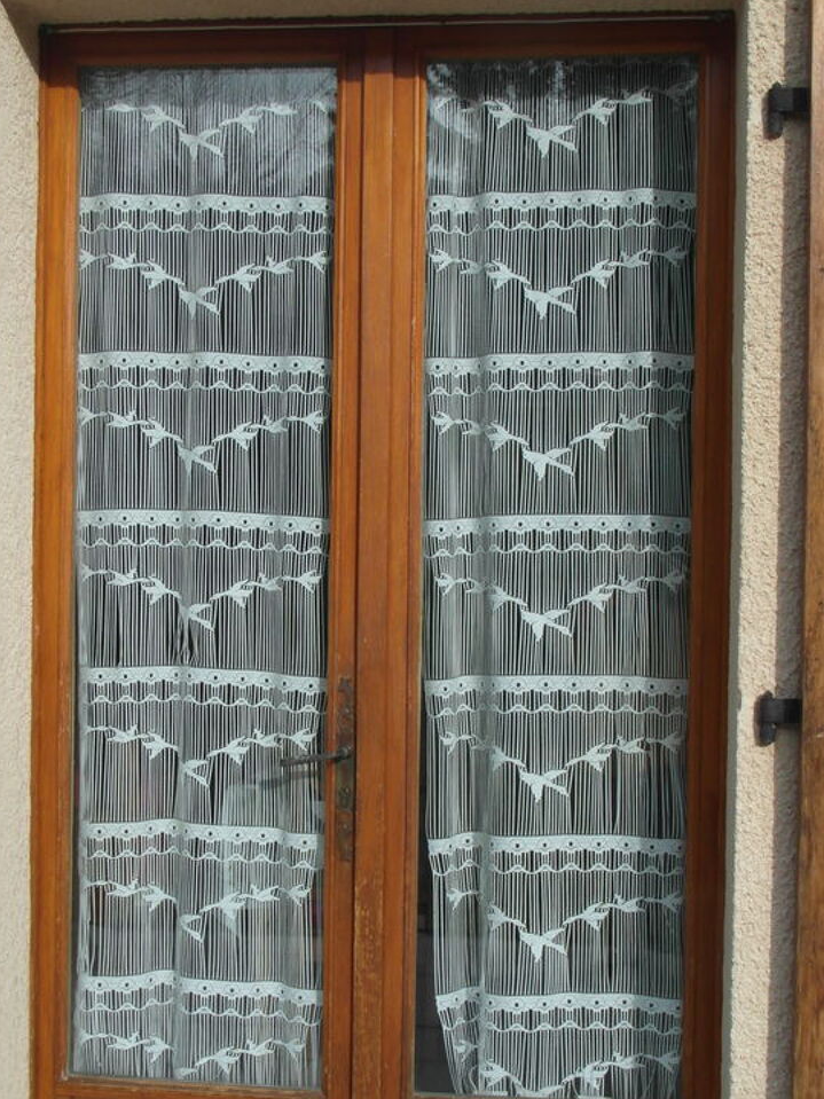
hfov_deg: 25.6
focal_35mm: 57
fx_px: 1810
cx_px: 434
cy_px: 607
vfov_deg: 33.8
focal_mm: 6.8
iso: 80
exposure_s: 1/250
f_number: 6.4
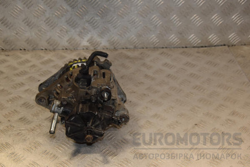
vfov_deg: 21.6
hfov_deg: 31.9
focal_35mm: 63
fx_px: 437
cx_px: 125
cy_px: 84
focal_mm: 42
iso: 800
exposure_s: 1/200
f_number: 7.1
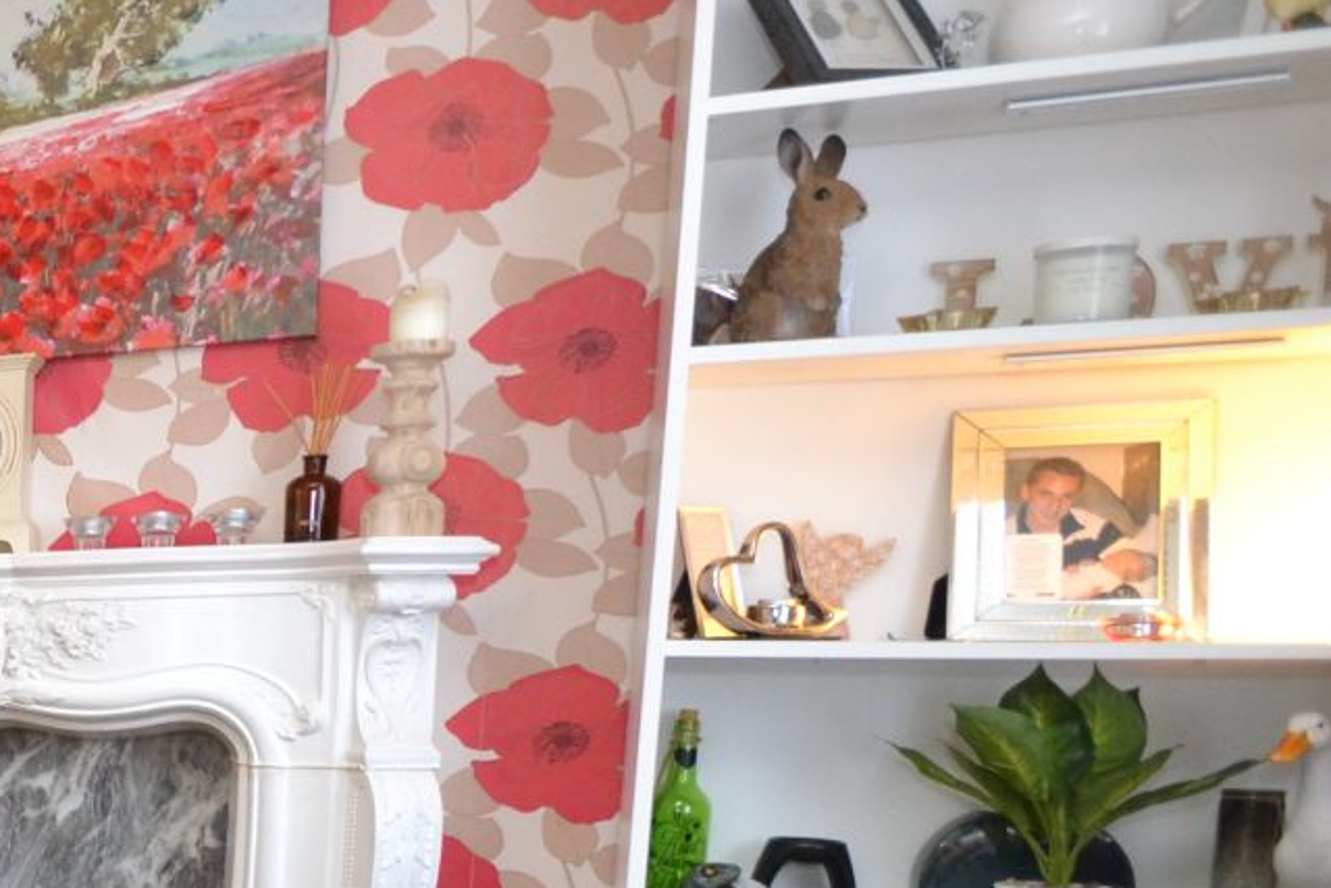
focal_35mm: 48
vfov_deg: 26.8
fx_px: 1775
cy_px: 852
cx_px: -674
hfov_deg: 27.7
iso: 1100
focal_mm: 10
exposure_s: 1/60
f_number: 3.5
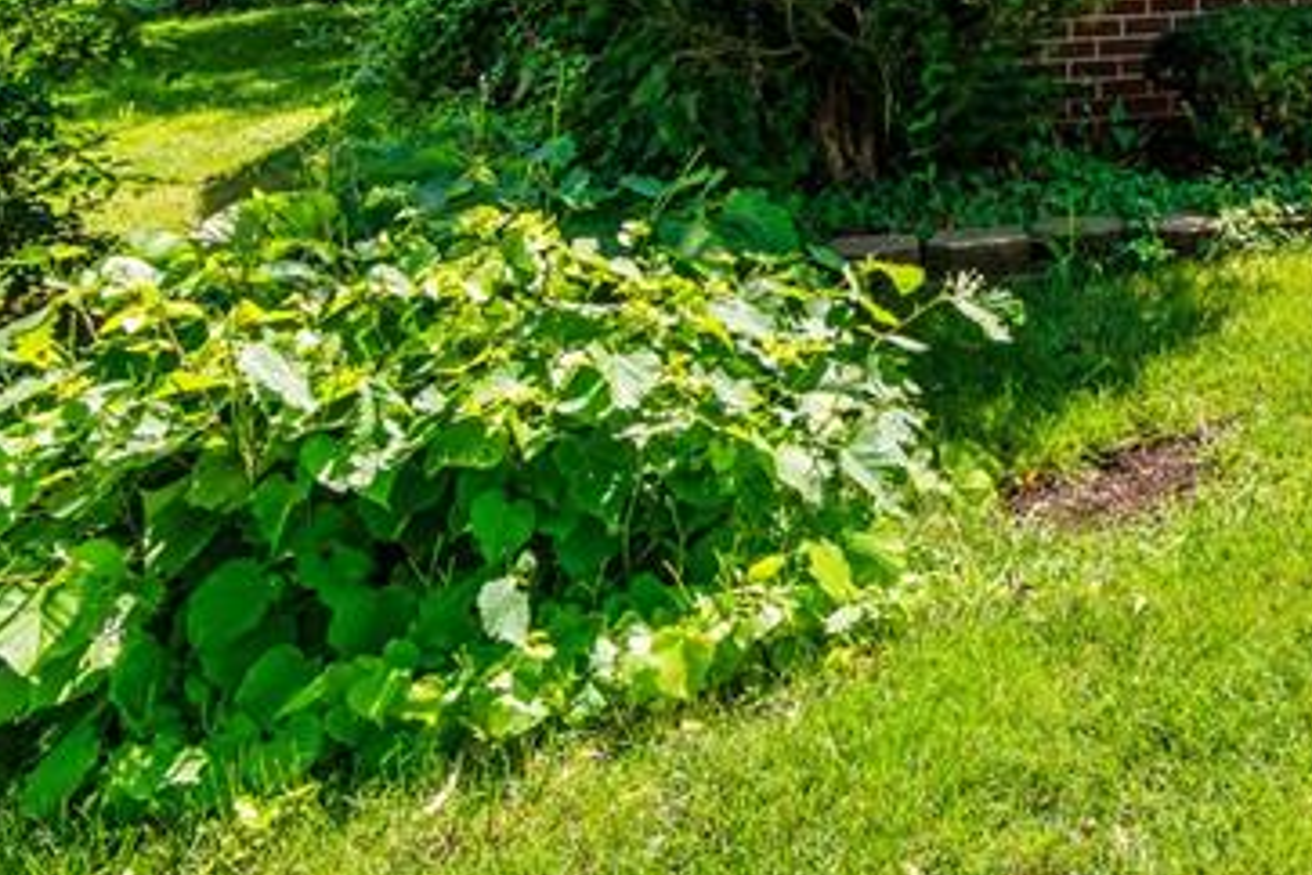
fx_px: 1749
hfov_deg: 33.9
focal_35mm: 48
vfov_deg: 25.0
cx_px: 1543
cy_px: -204
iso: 400
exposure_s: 1/200
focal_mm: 17
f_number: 9
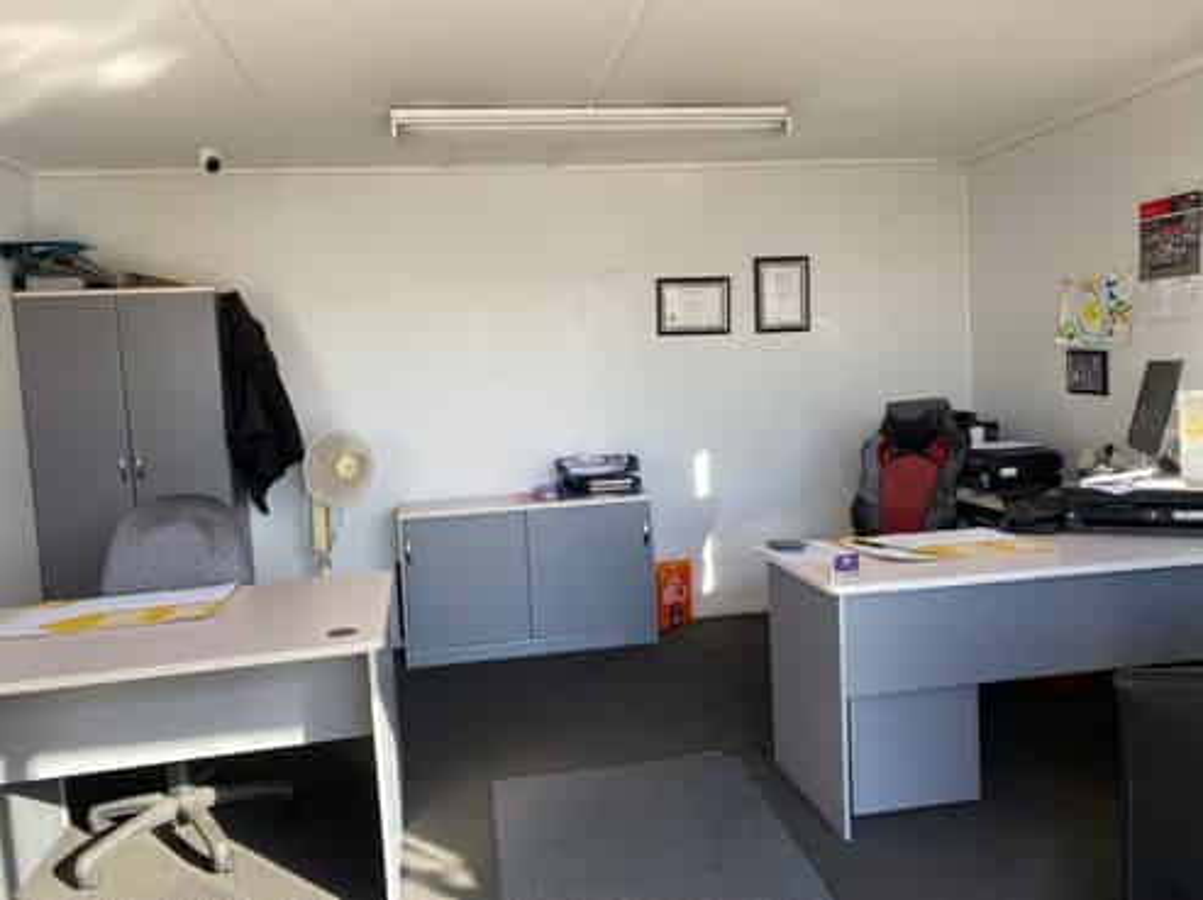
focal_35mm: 26
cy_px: 450
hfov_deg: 67.3
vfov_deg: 53.0
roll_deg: +3.1
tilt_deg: -4.9
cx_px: 602
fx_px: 903
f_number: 1.8
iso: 32
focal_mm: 4.25
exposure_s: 1/123
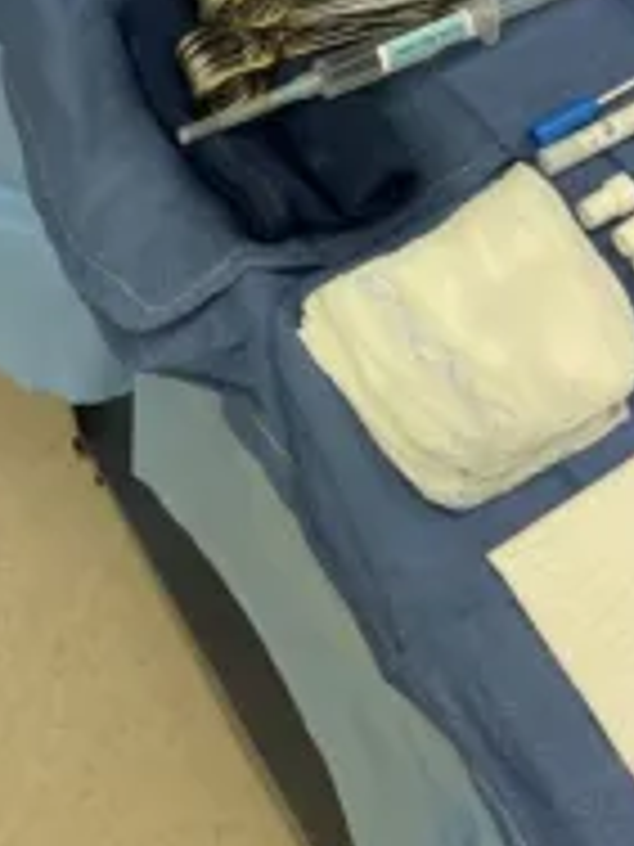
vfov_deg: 22.0
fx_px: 1954
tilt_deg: -43.1
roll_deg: -6.6
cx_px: 701
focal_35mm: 80
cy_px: -252
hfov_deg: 17.8
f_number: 1.6
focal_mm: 5.1
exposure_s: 1/120
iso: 64
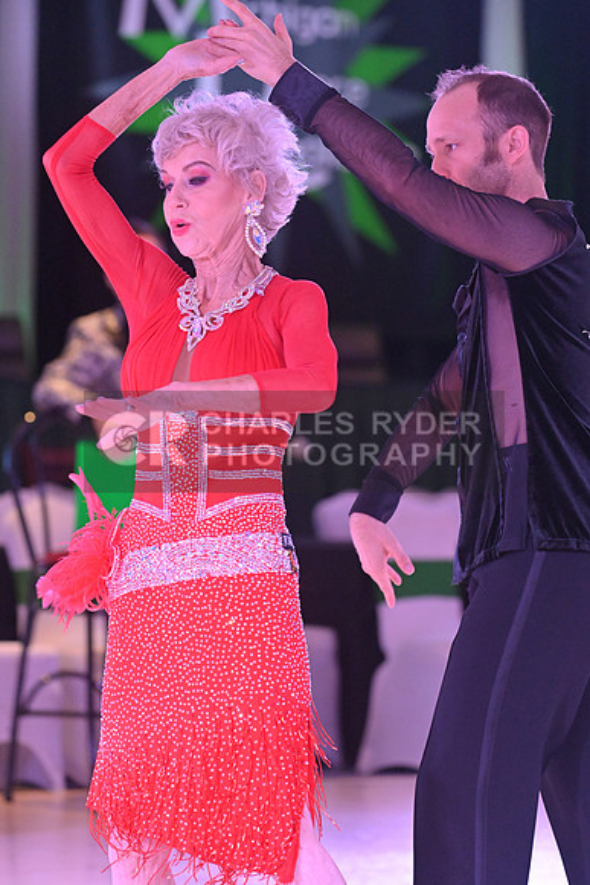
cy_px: 442
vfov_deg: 10.3
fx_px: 4913
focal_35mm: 200
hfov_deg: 6.9
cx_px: 295
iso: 5000
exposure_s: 1/400
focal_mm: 200
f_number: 5.6
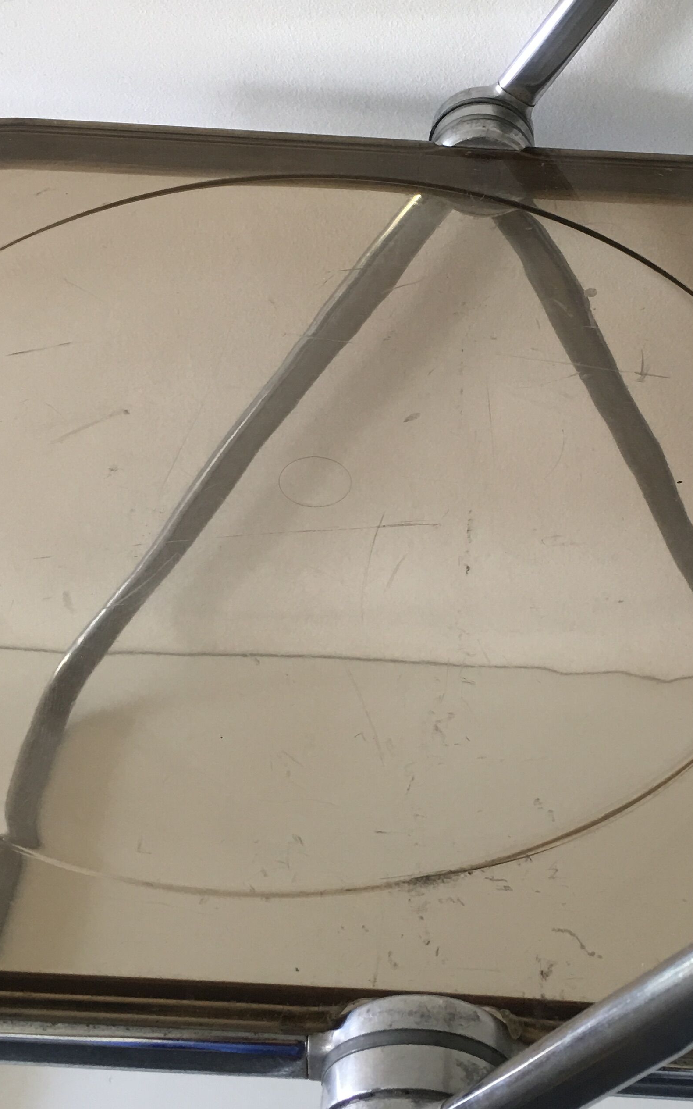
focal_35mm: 49
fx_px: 1480
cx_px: 450
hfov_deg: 26.2
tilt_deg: -44.3
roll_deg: -0.8
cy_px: 499
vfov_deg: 41.0
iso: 40
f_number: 2.2
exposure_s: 1/17
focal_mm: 4.15
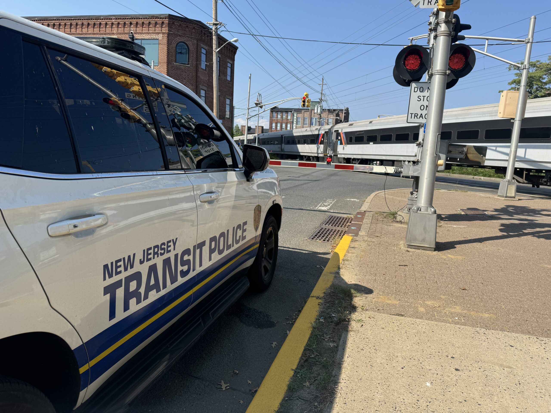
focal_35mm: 24
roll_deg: -4.5
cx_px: 276
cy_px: 206
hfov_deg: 71.6
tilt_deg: -8.6
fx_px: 382
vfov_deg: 56.8
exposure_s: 1/3597
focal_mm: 6.76
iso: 80
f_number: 1.78
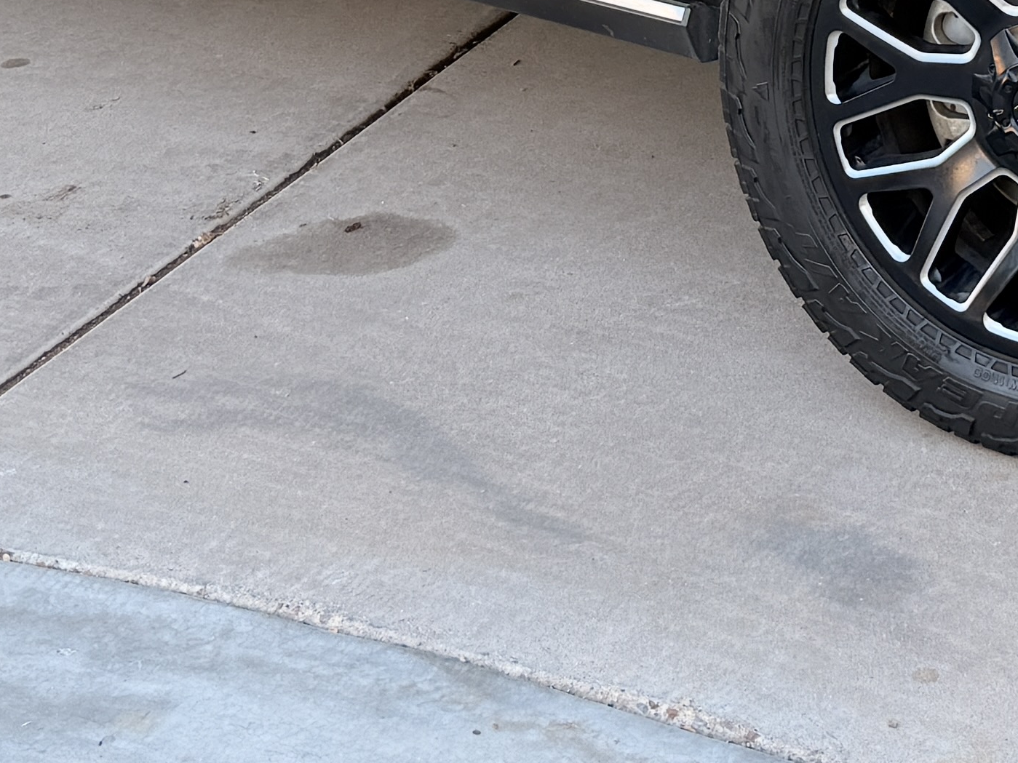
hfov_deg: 19.7
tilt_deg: -9.4
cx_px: 883
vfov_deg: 14.0
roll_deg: -1.0
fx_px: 2882
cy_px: -426
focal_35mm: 98
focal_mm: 6.76
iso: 100
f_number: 1.78
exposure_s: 1/261
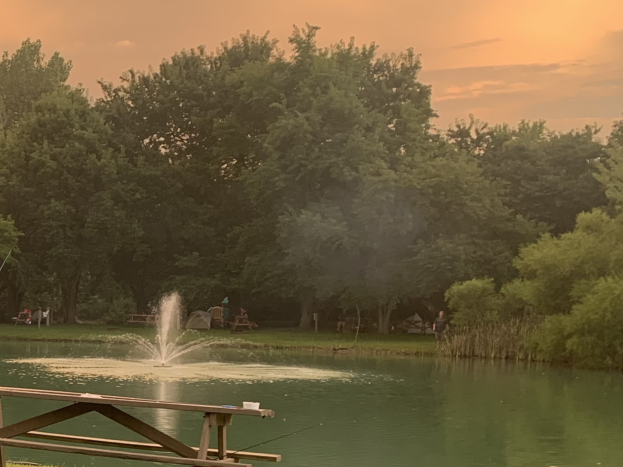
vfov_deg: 21.6
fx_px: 1206
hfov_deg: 25.3
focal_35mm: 67
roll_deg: -1.0
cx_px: -173
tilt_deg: -4.0
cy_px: 385
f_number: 1.8
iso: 50
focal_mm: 4.25
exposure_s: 1/121
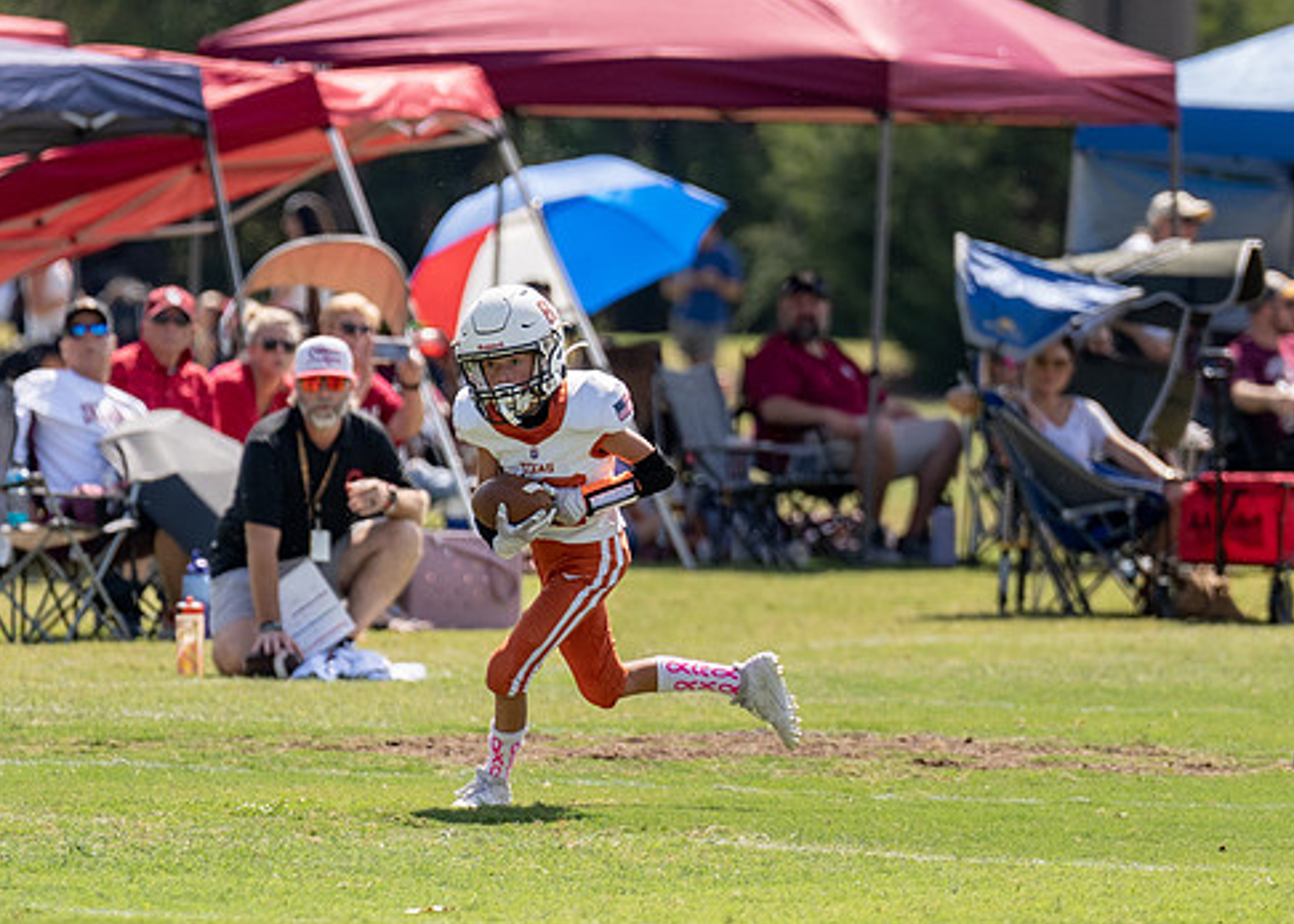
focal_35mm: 560
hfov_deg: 3.6
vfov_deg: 2.6
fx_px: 20578
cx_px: 640
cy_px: 508
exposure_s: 1/2500
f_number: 2.8
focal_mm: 200
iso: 125
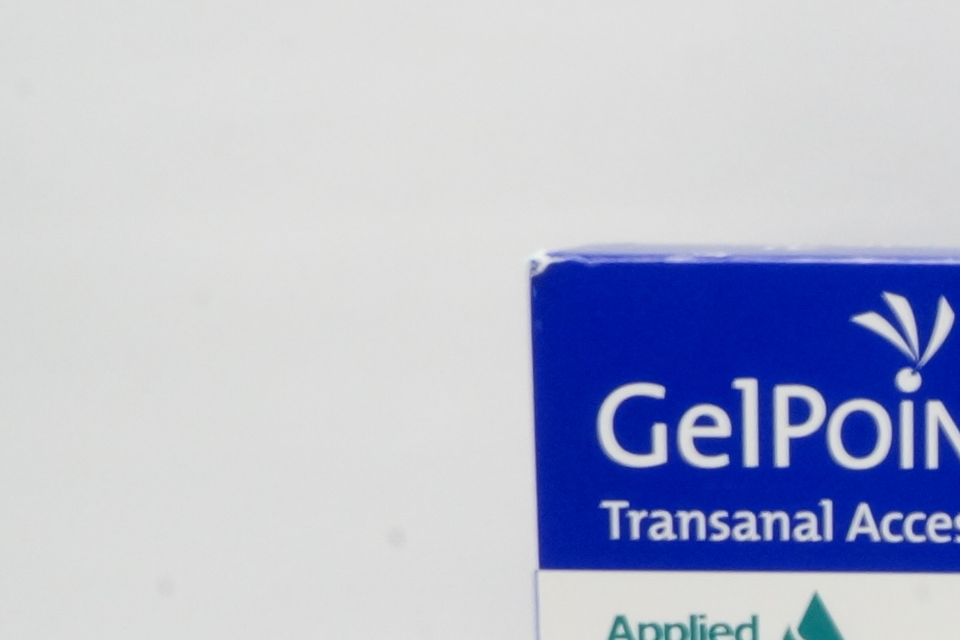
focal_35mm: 102
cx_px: 1331
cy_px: 844
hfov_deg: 18.3
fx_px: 2720
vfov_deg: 13.0
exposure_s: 1/5
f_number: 22
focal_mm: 20
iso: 800
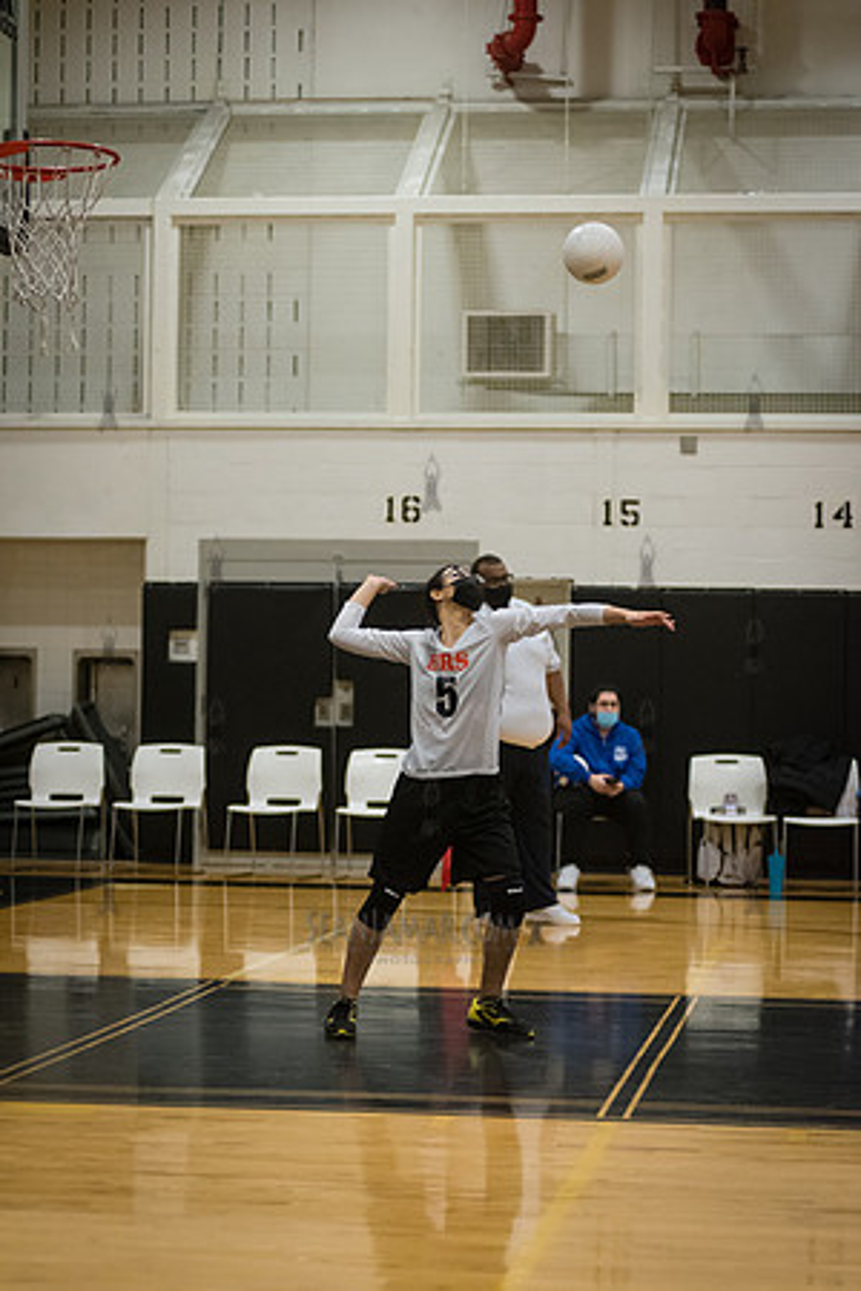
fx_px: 2870
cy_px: 646
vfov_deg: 25.4
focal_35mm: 80
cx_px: 430
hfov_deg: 17.1
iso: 5000
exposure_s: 1/400
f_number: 3.2
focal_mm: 80
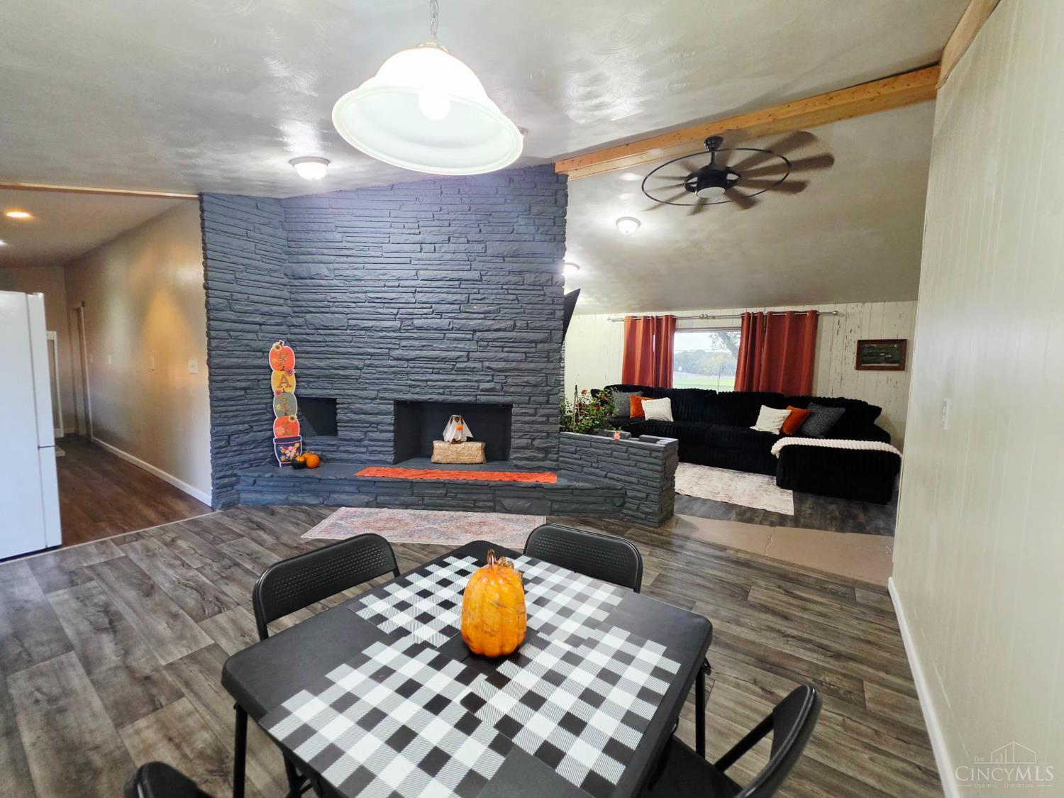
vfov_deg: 89.9
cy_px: 399
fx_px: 400
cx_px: 532
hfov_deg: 106.2
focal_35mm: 13
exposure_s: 1/60.2
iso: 400
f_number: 1.9
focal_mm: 2.2
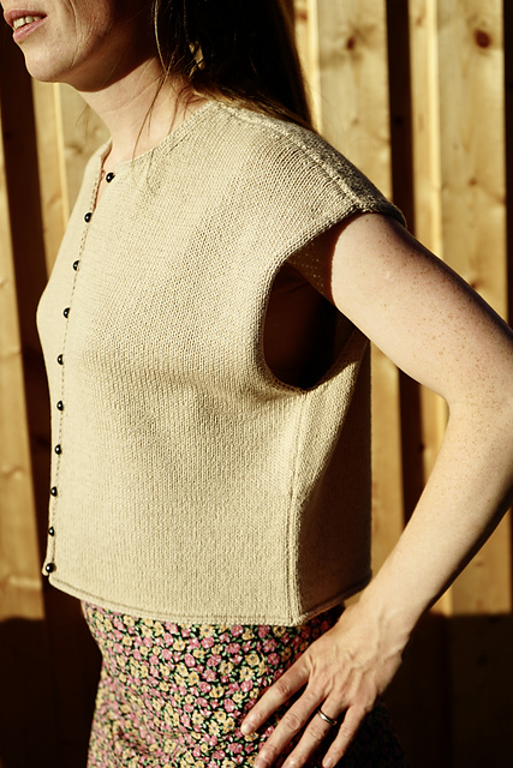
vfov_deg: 40.3
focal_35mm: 49
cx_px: 256
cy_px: 384
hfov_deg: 27.5
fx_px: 1047
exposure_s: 1/800
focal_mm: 49
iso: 100
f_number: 4.5
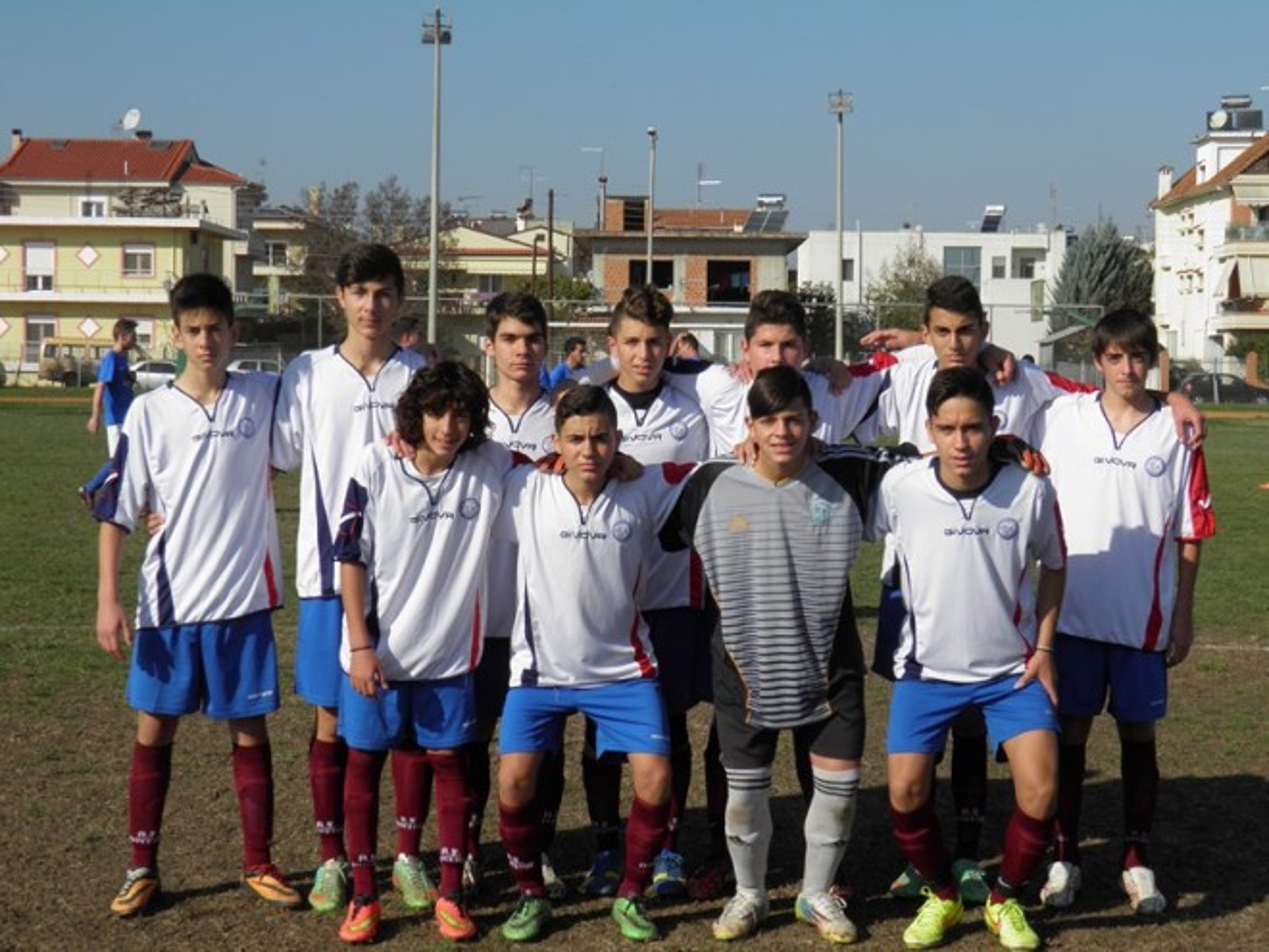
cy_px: 476
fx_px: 2273
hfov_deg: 31.2
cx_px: 634
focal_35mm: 62
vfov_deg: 23.7
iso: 50
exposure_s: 1/500
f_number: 6
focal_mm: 11.2
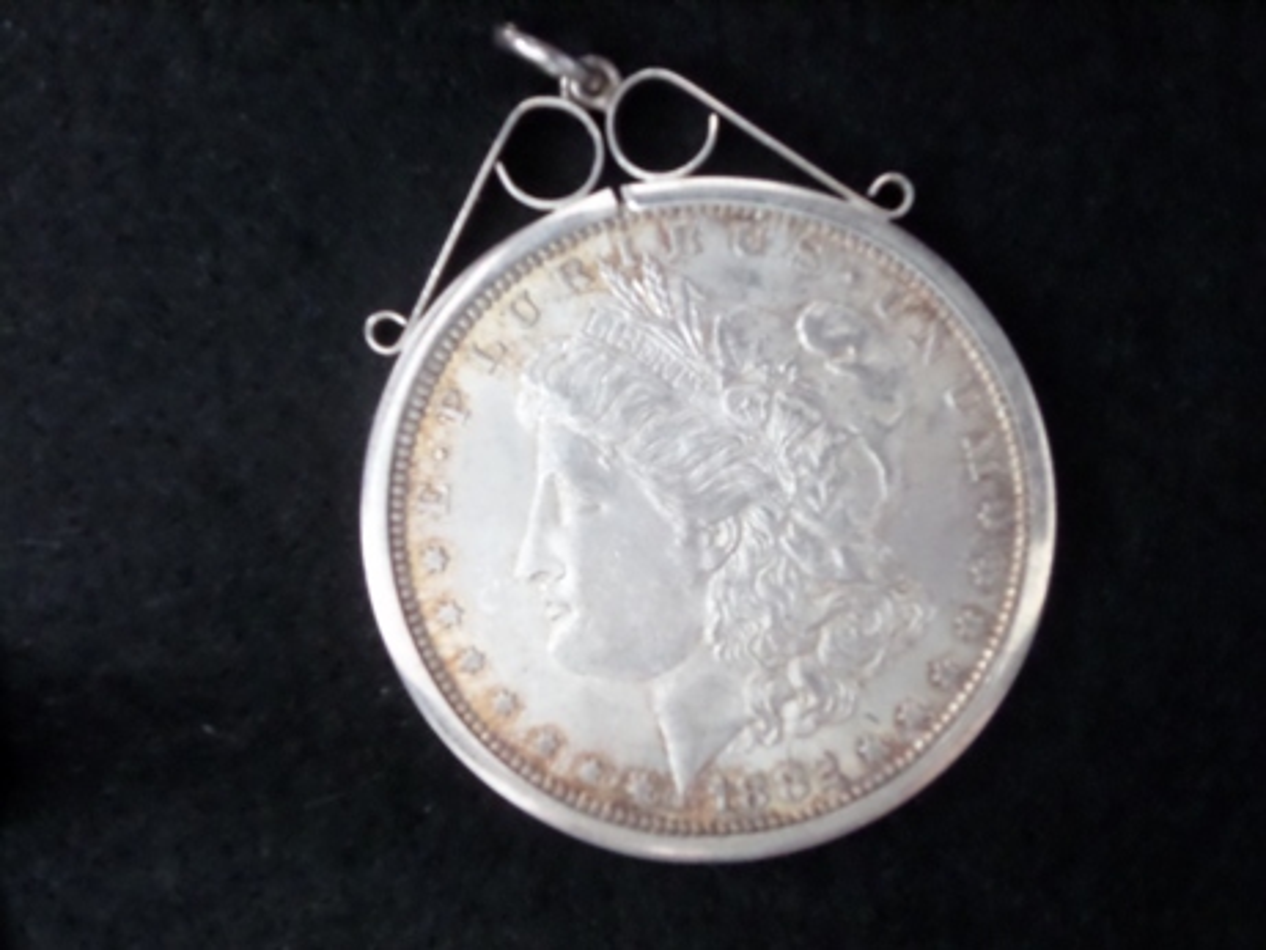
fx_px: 1939
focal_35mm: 53
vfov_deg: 27.5
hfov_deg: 36.2
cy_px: 475
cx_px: 633
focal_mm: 9.6
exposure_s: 1/15
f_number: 4.4
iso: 640
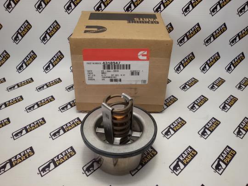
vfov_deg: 45.4
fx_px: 222
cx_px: 124
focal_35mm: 31
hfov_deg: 58.4
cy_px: 93
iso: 50
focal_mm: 2.93
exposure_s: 1/50
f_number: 2.4
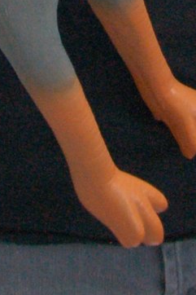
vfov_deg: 11.2
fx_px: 1151
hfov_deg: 9.7
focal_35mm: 141
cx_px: 99
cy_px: -494
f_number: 9
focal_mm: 17
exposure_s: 1/125
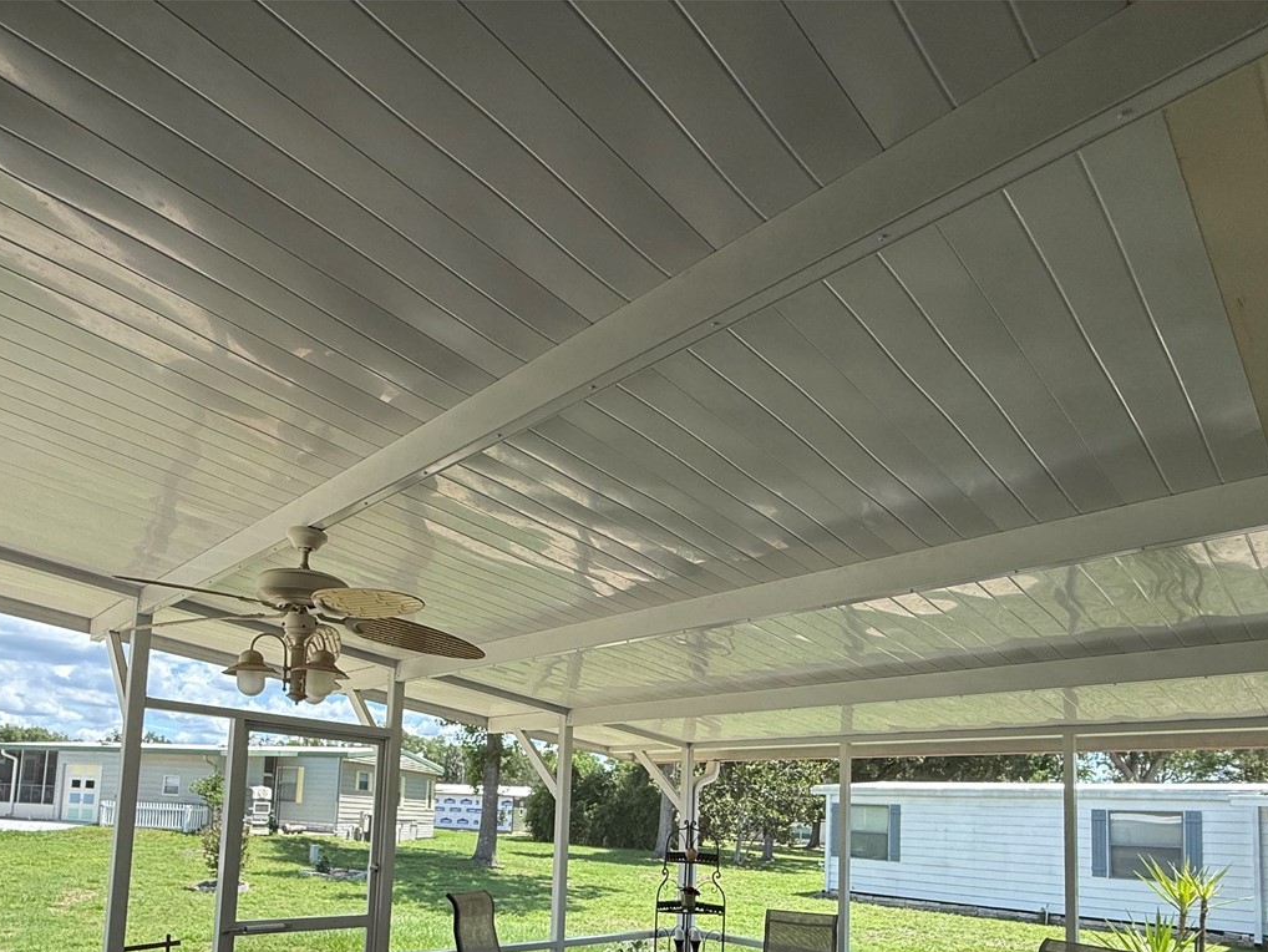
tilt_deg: +6.6
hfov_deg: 75.8
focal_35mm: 22
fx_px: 806
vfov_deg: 57.1
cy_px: 746
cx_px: 527
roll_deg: -3.2
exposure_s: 1/554
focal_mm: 2.22
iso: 64
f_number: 2.2
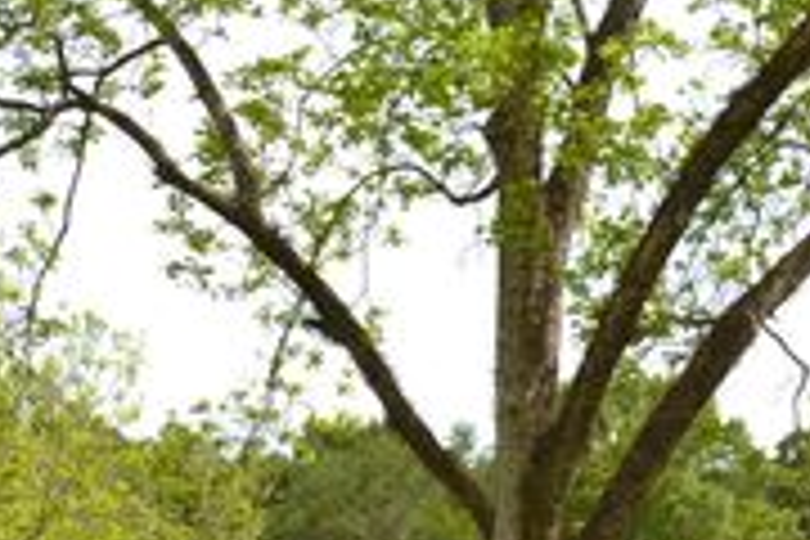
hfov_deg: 19.0
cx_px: 1026
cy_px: 641
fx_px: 2250
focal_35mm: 100
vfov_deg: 13.3
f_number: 9
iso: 100
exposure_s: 1/200
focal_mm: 24
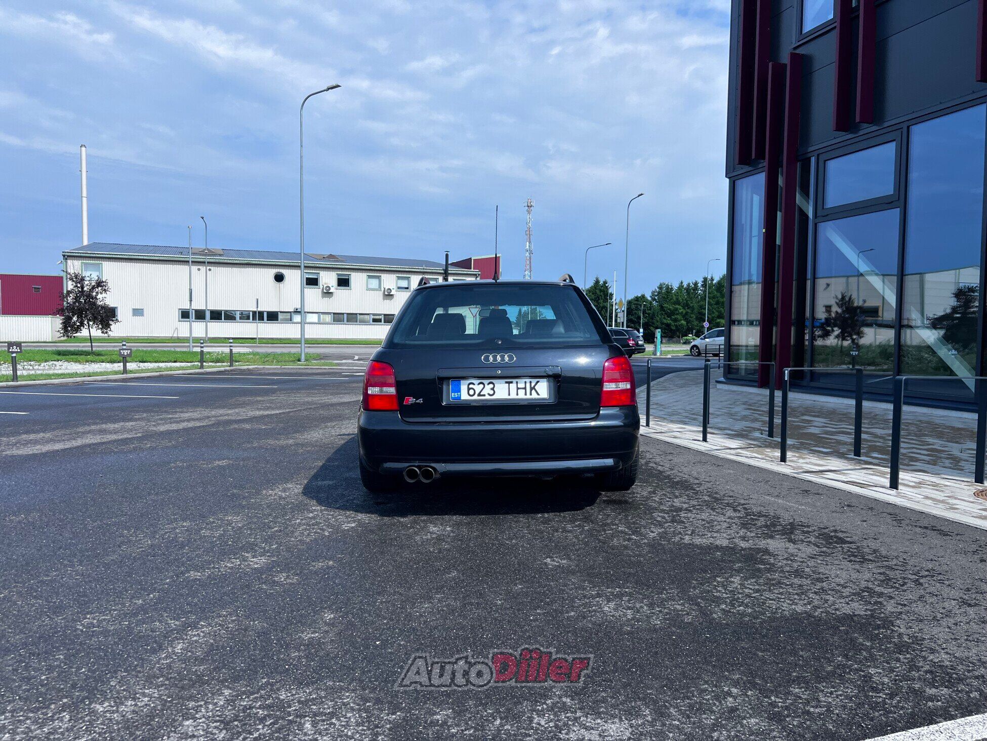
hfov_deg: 67.3
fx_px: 741
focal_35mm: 26
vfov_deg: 53.1
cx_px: 494
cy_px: 370
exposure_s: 1/4444
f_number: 1.5
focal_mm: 5.7
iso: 50
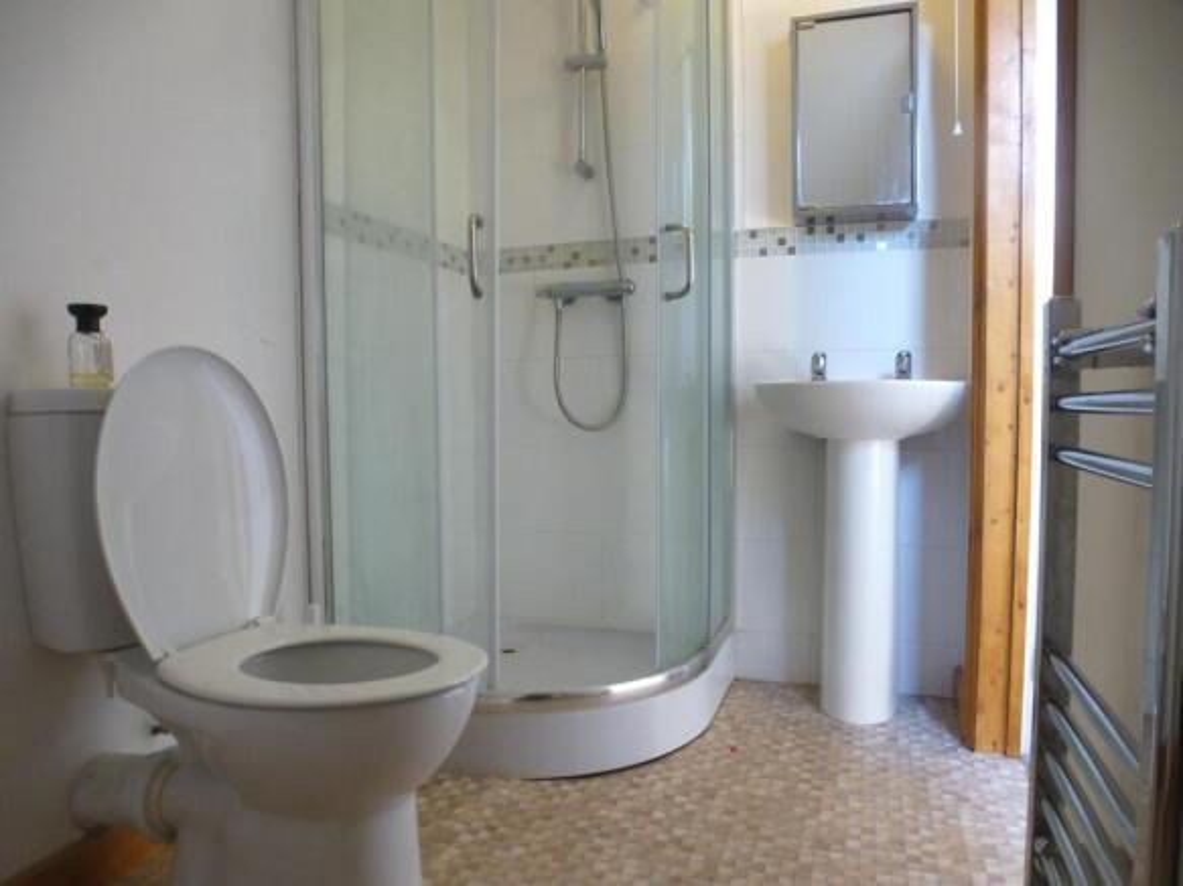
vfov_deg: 56.8
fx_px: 820
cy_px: 443
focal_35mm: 24
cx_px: 592
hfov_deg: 71.6
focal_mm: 4.3
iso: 400
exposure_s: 1/13
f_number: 3.3
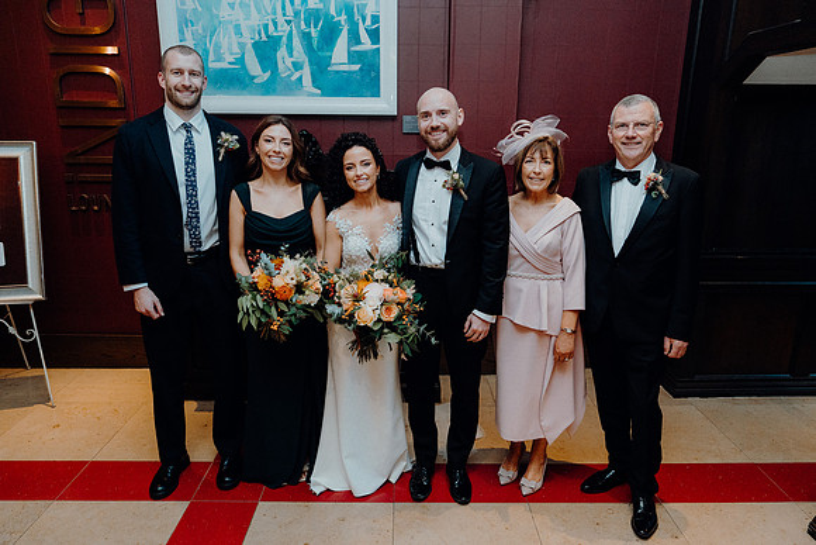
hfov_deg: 73.7
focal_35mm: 24
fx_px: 544
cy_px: 272
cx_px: 408
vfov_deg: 53.2
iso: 3200
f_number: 3.5
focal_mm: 24
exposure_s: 1/160
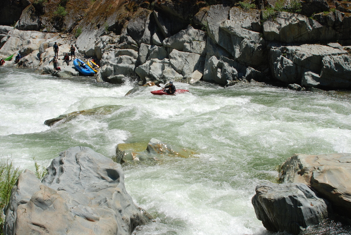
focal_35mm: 42
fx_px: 410
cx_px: 176
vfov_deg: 32.0
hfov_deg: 46.4
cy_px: 118
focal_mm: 28
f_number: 9
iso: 100
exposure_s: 1/320
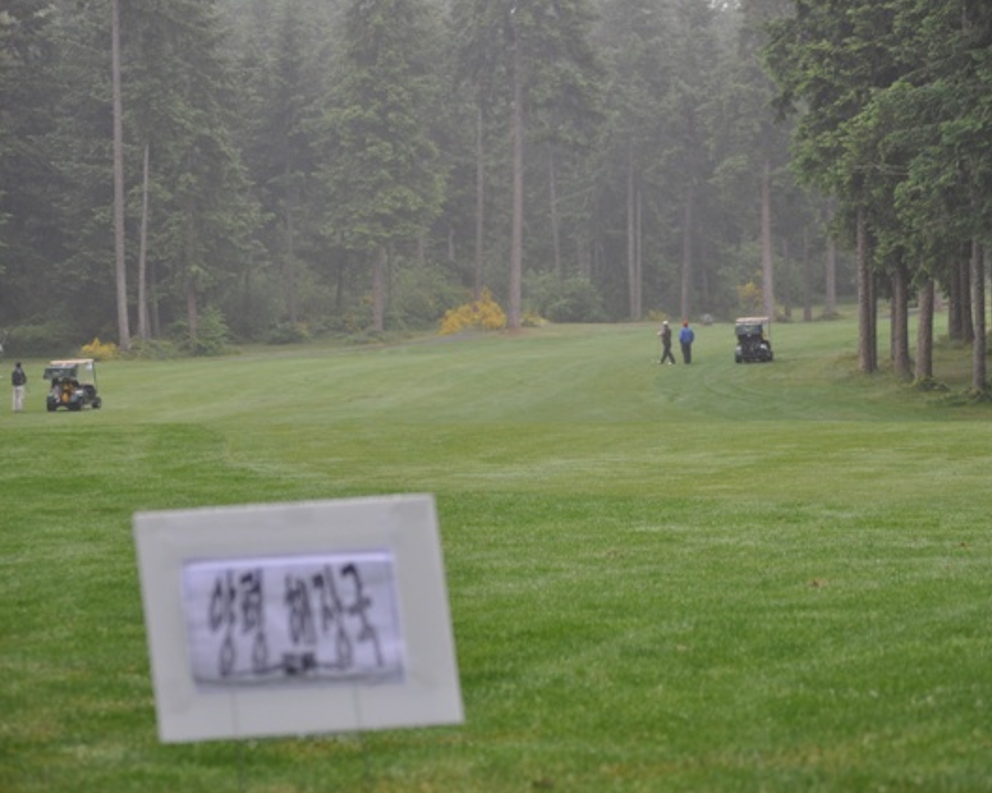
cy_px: 396
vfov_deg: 8.9
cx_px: 526
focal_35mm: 174
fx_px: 5107
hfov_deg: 11.1
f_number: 5.6
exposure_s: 1/125
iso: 220
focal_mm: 102
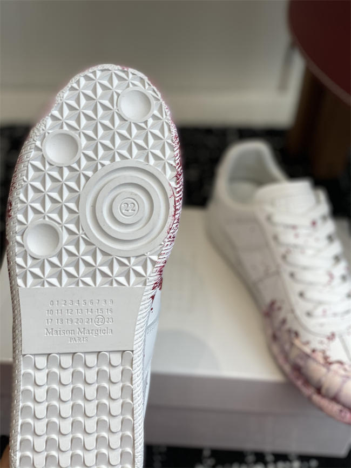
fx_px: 703
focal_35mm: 52
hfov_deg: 28.0
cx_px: 176
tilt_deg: -42.2
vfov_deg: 36.8
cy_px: 234
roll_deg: -7.5
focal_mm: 6
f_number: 2
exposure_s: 1/122
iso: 20
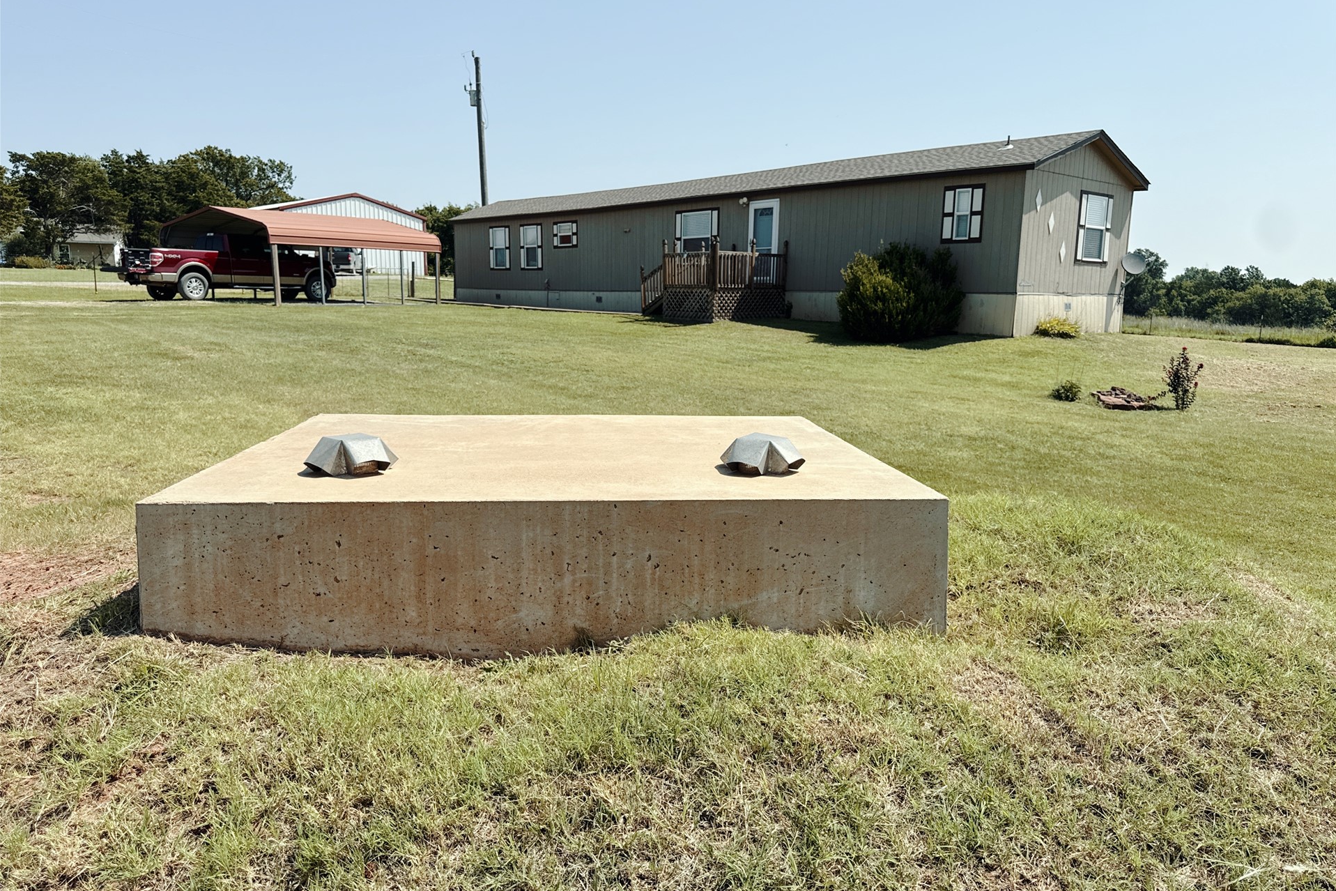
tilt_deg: -10.5
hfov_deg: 71.5
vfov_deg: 51.3
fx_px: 928
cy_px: 466
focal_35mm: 25
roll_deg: -0.4
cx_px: 668
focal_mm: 6.76
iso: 80
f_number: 1.78
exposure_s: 1/5319
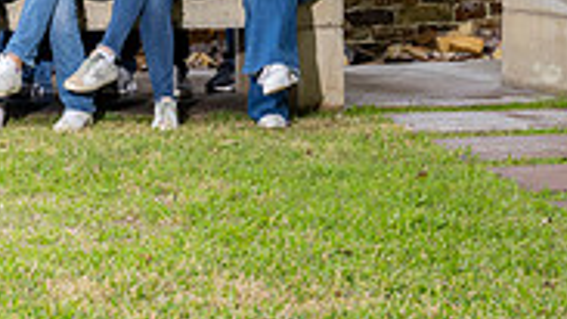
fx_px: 3489
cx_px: -282
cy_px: -252
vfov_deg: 5.2
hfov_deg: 9.1
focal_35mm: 232
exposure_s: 1/200
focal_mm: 70
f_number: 8
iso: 800
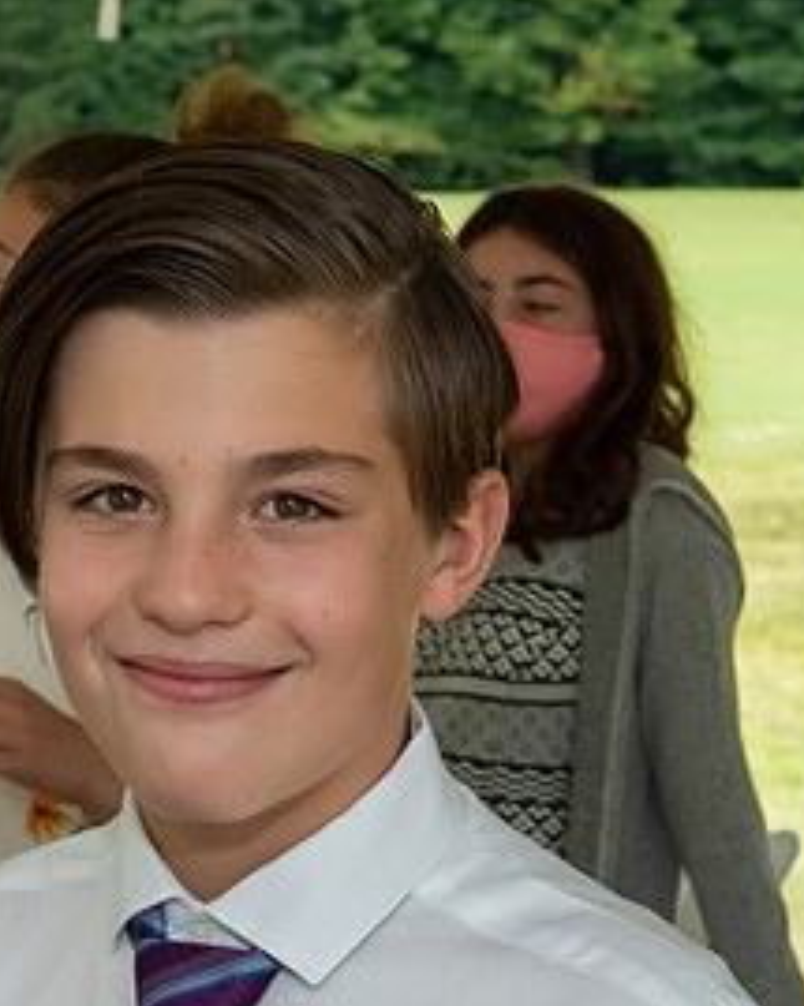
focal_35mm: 190
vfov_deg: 10.1
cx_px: 221
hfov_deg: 8.1
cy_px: 863
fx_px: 5655
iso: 400
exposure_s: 1/250
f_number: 8
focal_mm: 45
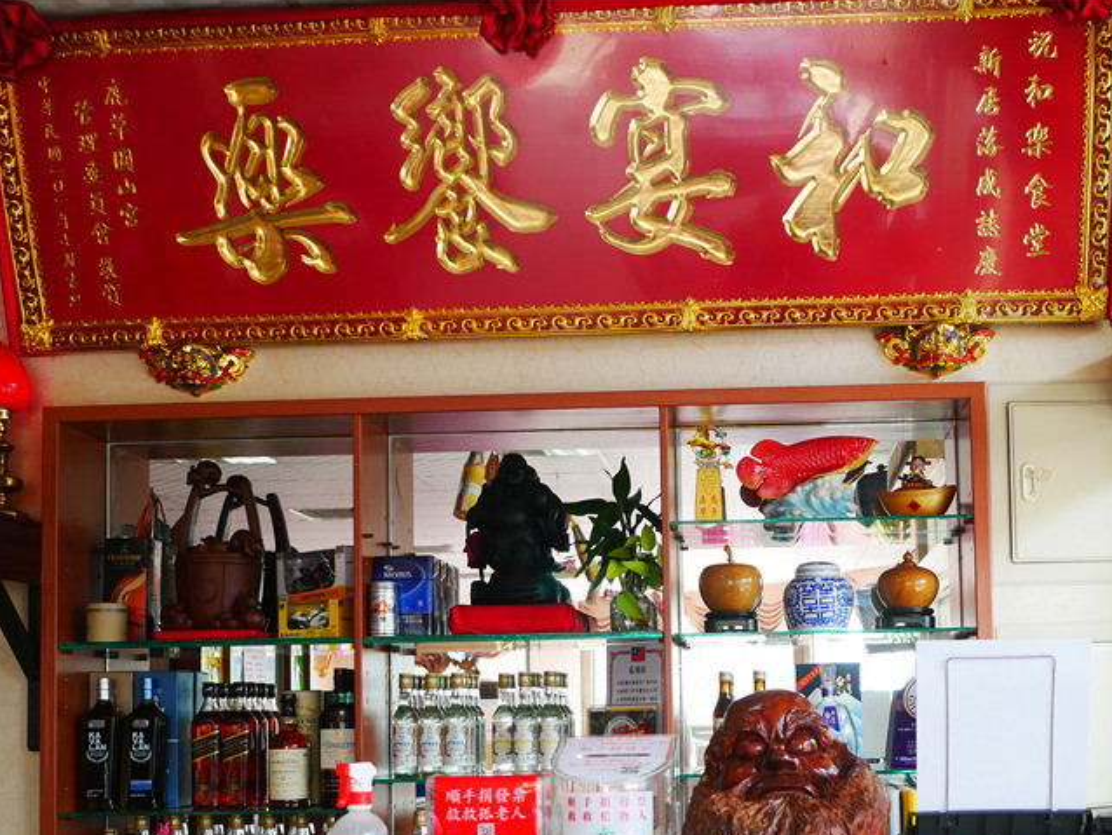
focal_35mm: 47
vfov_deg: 30.3
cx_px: 730
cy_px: 647
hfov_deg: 40.0
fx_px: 1510
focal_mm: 15
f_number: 2.5
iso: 200
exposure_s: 1/200
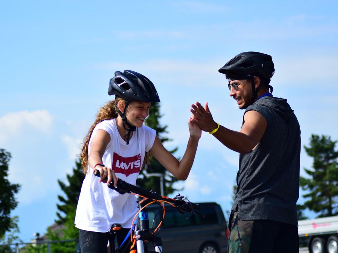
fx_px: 1353
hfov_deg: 14.2
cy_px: 127
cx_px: 153
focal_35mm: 139
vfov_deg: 10.7
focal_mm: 85
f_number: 5
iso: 200
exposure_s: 1/1250
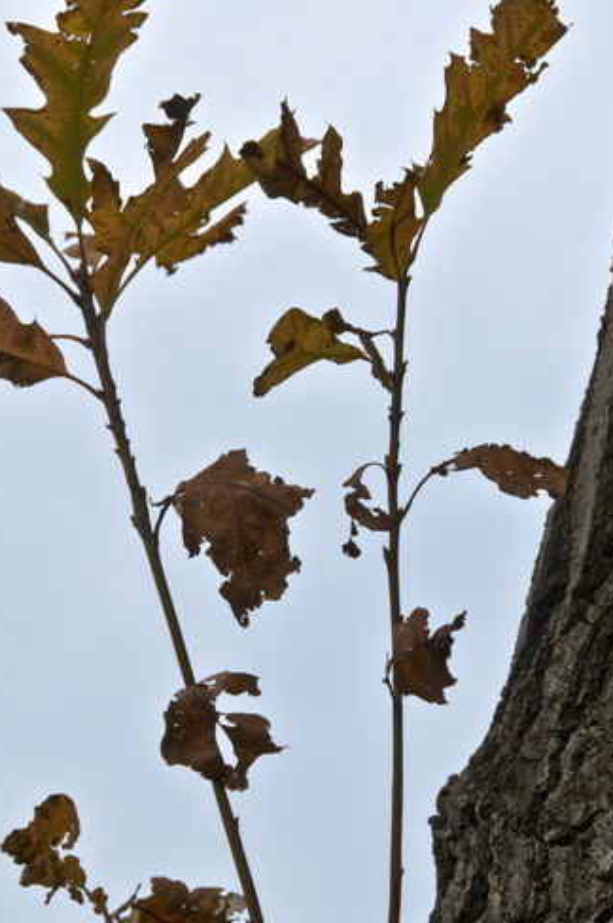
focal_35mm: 249
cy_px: 427
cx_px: 220
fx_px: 6378
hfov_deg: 5.5
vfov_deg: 8.3
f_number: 8
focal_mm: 90
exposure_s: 1/320
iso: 200
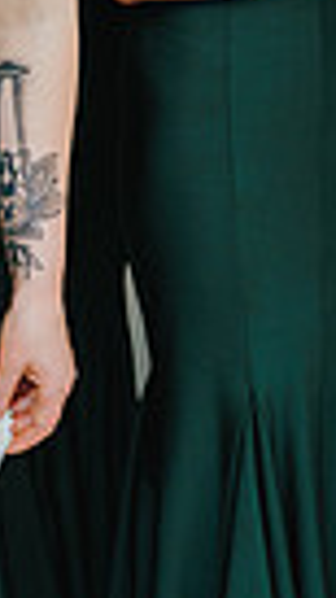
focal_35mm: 120
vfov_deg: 17.5
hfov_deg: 9.9
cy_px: 4
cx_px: 401
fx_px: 1902
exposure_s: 1/125
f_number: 2.8
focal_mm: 35
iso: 800
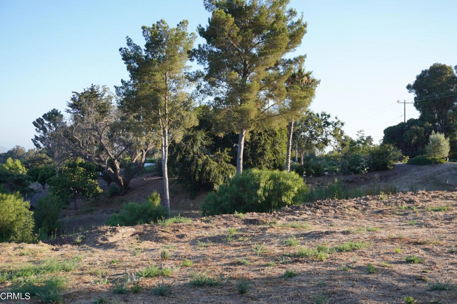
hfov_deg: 46.9
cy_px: 155
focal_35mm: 42
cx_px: 233
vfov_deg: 32.2
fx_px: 527
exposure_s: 1/200
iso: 100
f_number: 5
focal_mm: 27
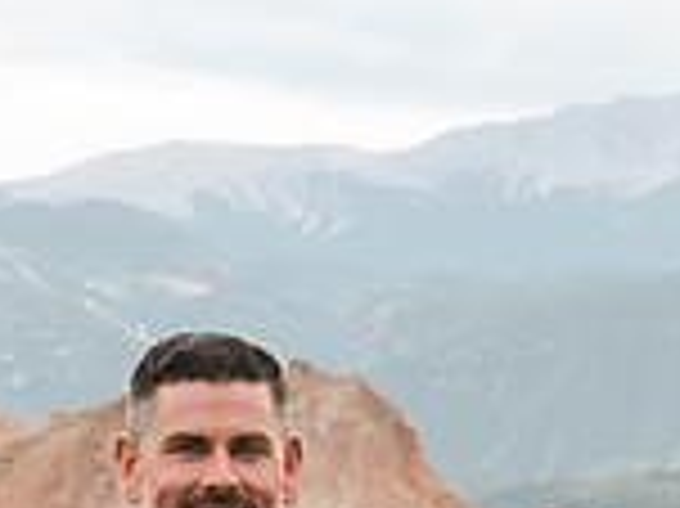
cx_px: 419
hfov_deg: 10.2
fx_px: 3808
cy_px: 755
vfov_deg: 7.5
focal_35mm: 194
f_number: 6.3
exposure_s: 1/800
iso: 800
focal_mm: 50
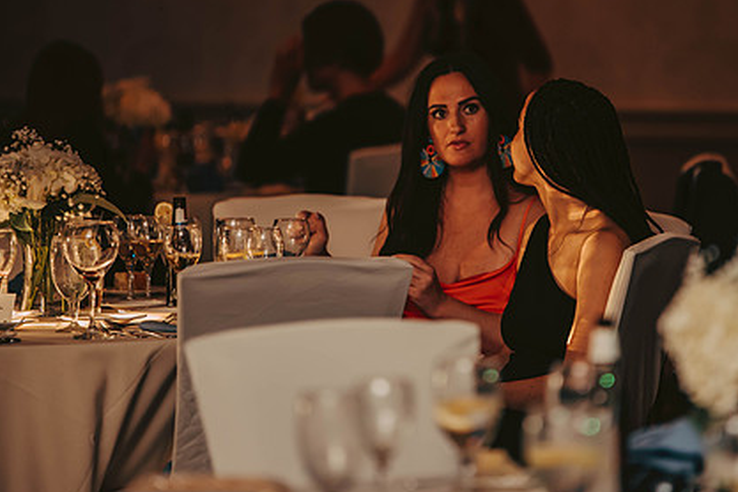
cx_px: 478
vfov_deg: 4.9
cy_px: 194
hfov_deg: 7.4
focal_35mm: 278
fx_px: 5699
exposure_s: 1/60
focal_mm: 200
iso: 800
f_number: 2.8
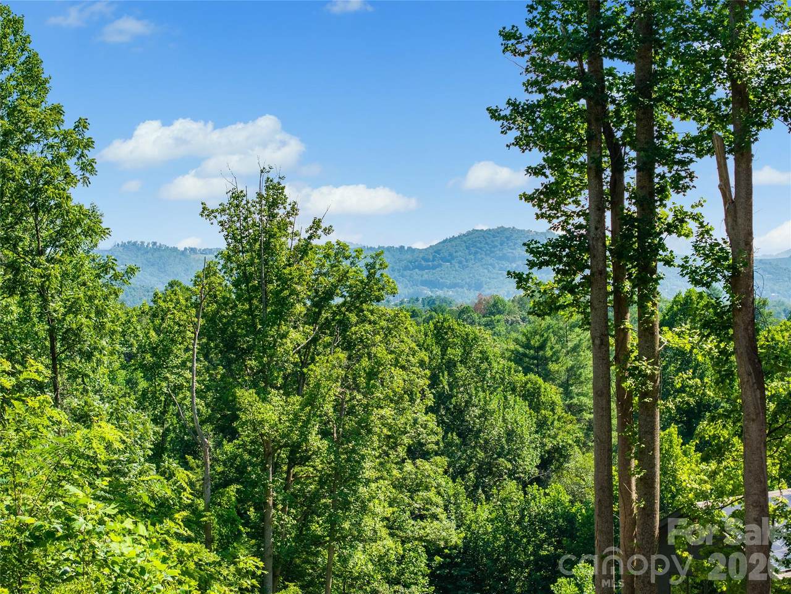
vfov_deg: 21.0
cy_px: 297
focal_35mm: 70
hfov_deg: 27.8
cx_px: 396
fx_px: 1600
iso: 160
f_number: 2.8
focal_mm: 19.35
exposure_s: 1/1000
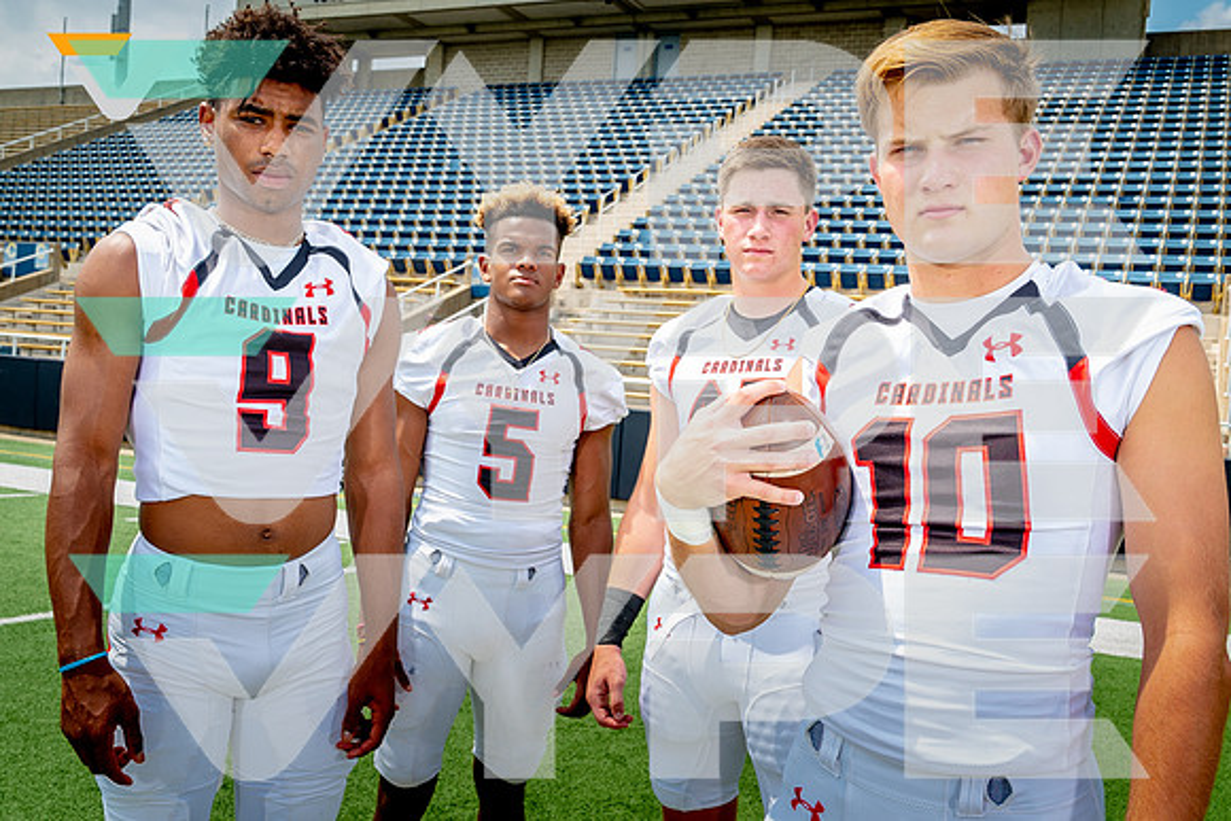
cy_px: 452
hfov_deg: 54.9
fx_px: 1186
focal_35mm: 35
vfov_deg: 38.2
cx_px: 613
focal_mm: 26
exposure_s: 1/125
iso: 100
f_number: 8
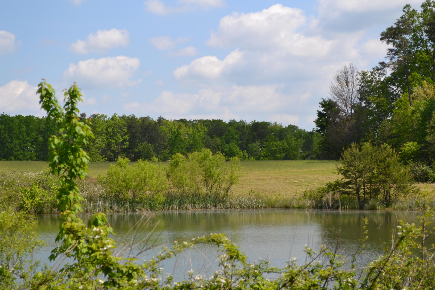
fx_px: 997
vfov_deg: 16.6
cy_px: 145
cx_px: 218
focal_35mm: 82
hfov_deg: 24.6
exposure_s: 1/250
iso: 100
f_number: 8
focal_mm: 55
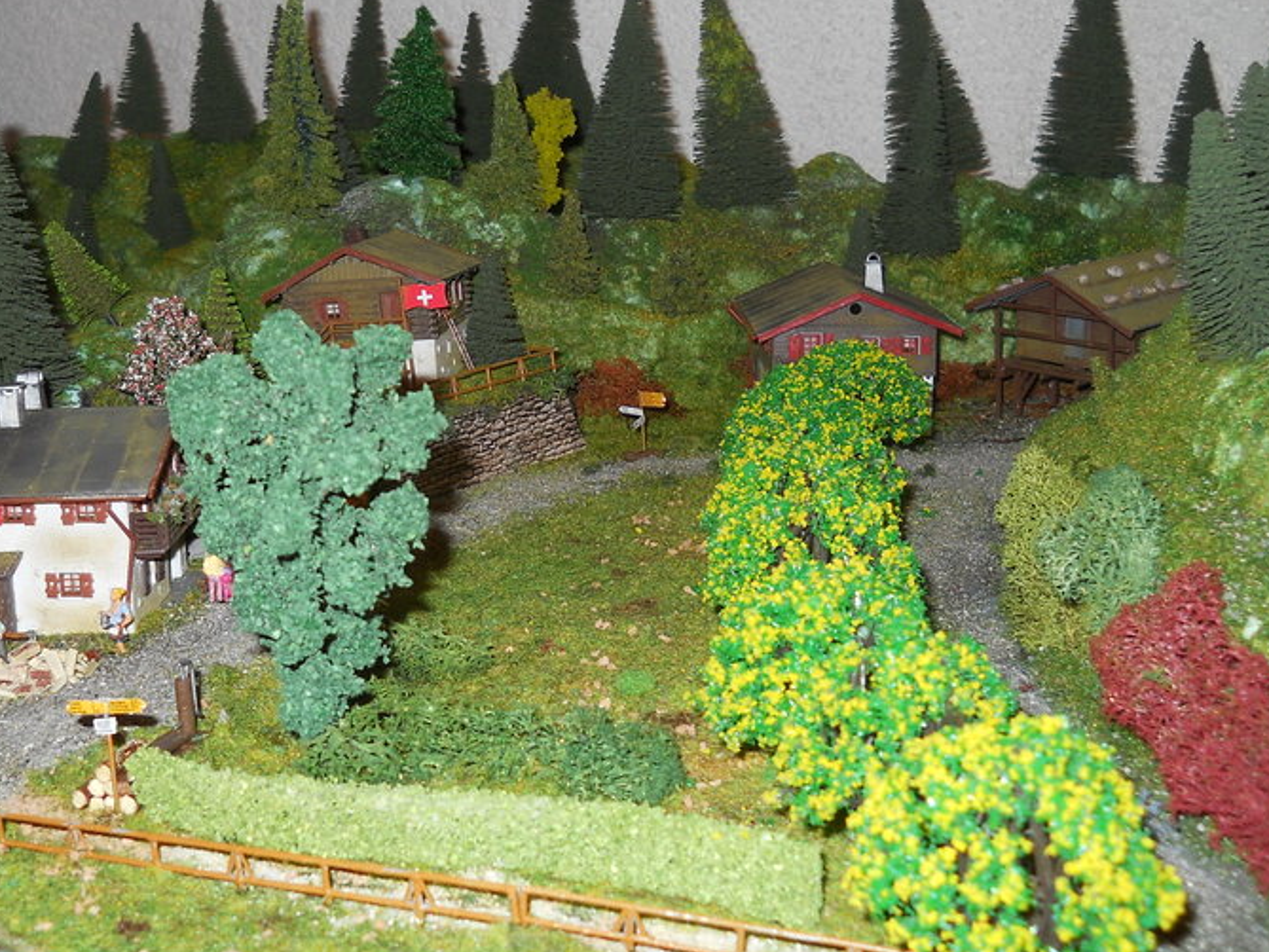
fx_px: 1797
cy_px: 393
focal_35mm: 49
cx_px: 535
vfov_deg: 29.6
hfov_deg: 38.8
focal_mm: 6.72
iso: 80
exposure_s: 1/30
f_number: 3.1
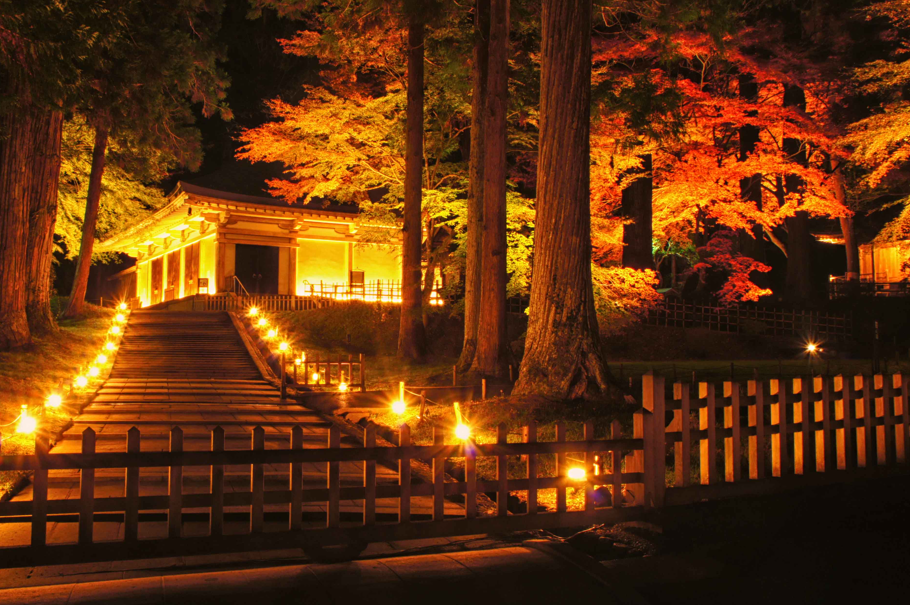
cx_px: 415
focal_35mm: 39
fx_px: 975
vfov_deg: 34.4
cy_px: 251
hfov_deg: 50.0
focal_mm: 21
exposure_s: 25
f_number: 16
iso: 200
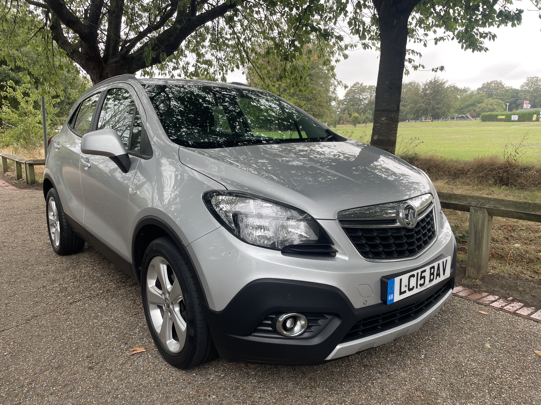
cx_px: 270
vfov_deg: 53.1
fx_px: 406
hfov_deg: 67.3
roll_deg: -0.4
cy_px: 202
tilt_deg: -8.5
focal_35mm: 26
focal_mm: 4.2
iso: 32
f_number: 1.6
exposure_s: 1/129
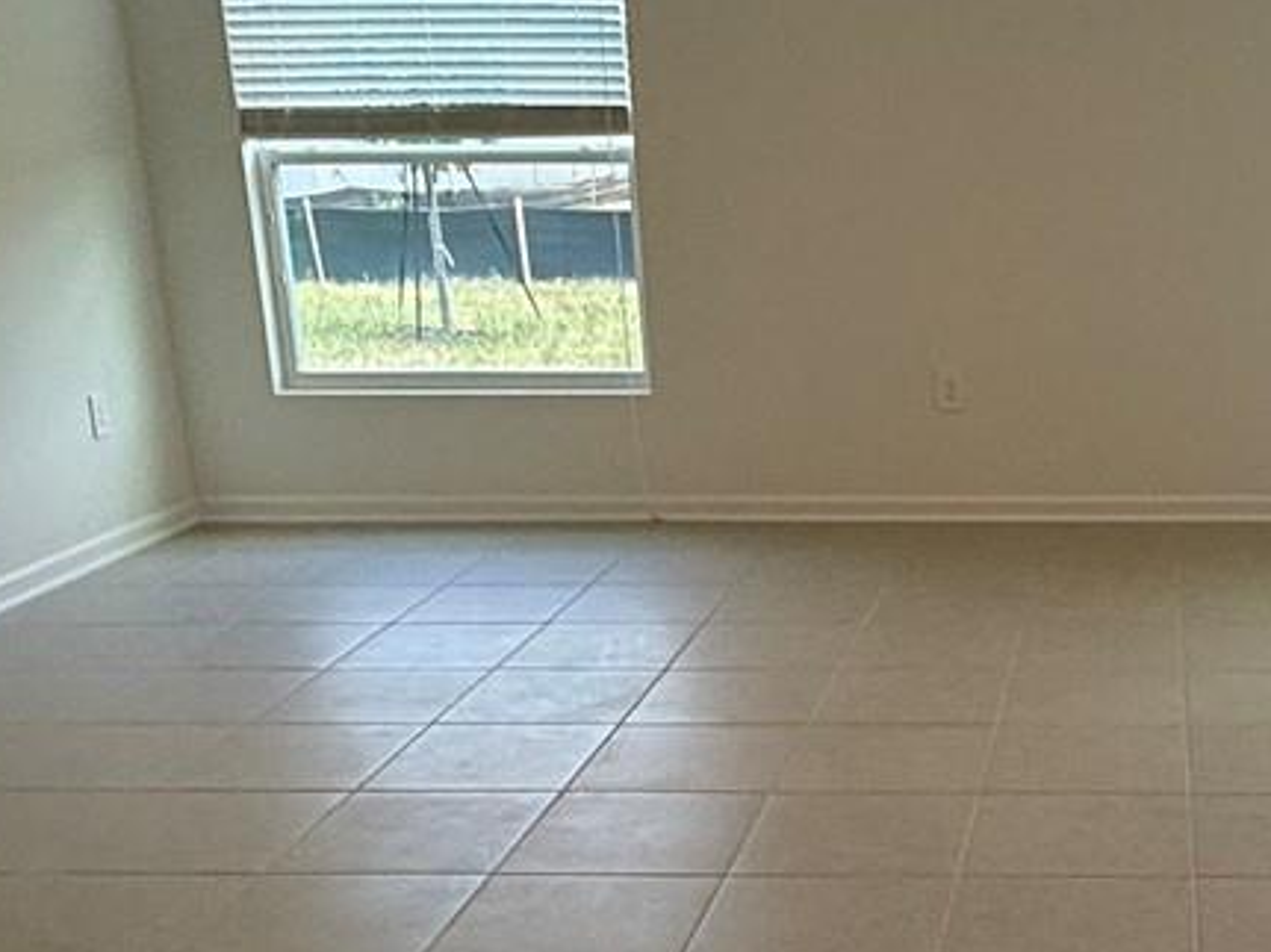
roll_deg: +0.0
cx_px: 1138
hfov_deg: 34.8
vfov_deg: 27.7
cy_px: 678
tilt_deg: -15.9
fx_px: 1909
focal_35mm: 52
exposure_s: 1/139
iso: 64
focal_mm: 2.22
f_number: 2.2
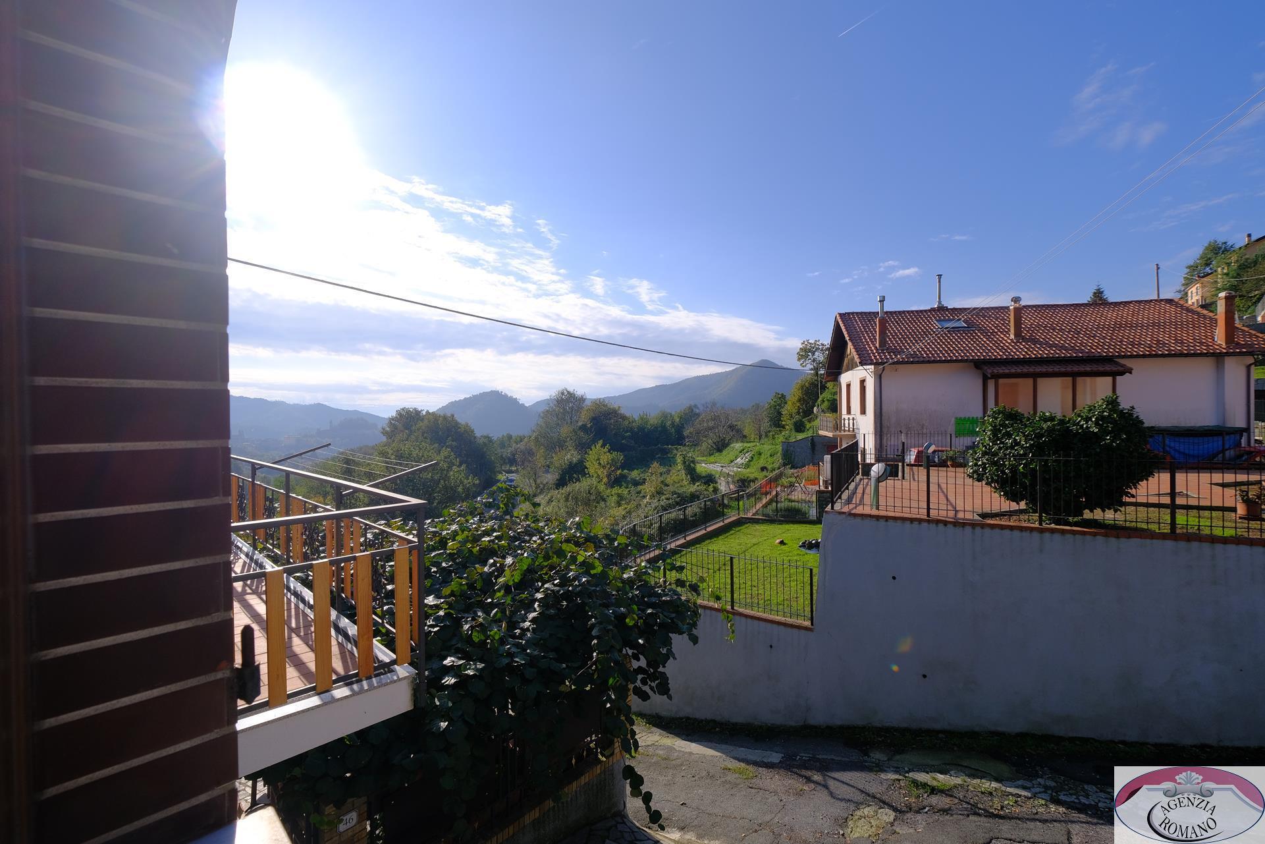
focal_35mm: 15
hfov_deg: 100.4
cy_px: 422
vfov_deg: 77.3
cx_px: 632
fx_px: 527
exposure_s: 1/1250
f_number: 5.6
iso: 320
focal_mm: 10
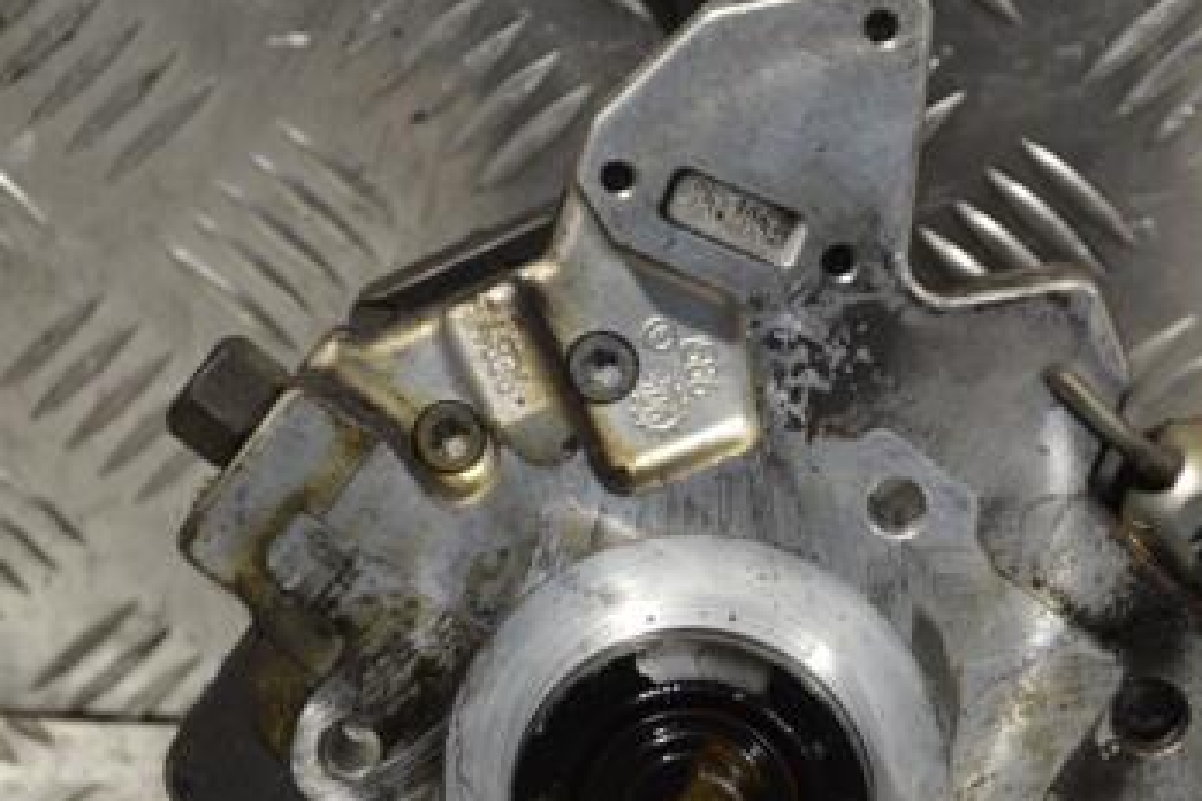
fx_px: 4140
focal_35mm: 124
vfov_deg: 11.0
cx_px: 732
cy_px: 566
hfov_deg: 16.5
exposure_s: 1/60
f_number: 5.3
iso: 400
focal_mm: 48
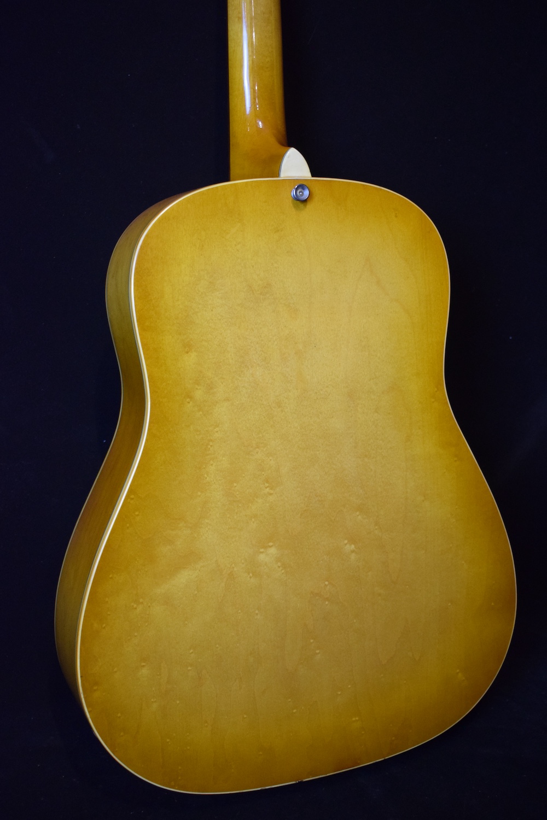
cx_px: 274
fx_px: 1026
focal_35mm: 45
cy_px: 410
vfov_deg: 43.6
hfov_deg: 29.9
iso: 2200
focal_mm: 30
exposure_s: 1/60
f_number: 4.2
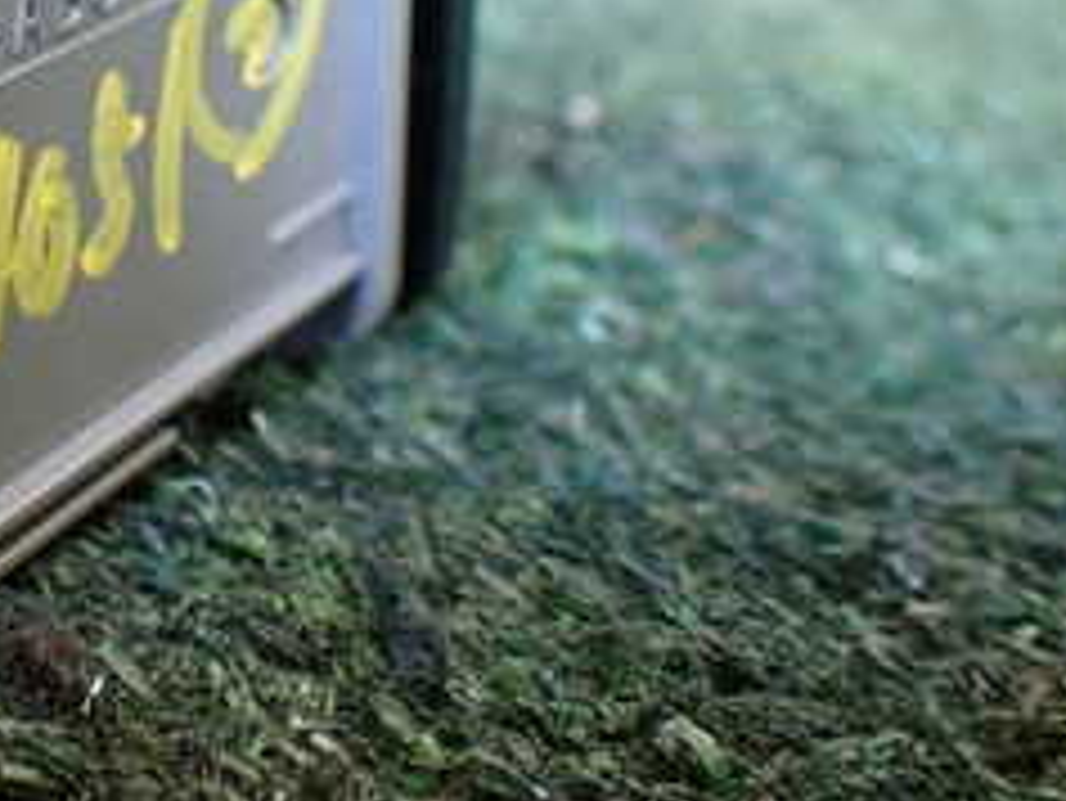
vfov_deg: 19.1
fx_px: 2342
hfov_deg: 23.6
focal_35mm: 76
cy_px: 94
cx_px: -184
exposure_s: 1/50
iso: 800
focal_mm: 5.4
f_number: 2.3
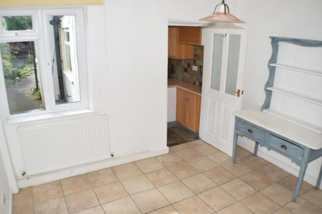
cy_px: 107
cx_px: 161
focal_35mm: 34
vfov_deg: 38.4
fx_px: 309
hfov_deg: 55.1
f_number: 7.1
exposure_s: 1/50
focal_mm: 23
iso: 125
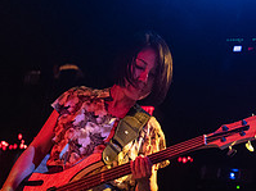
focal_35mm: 154
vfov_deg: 9.6
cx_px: 322
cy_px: 108
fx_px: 1138
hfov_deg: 12.5
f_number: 3.2
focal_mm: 55
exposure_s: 1/125
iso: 2500
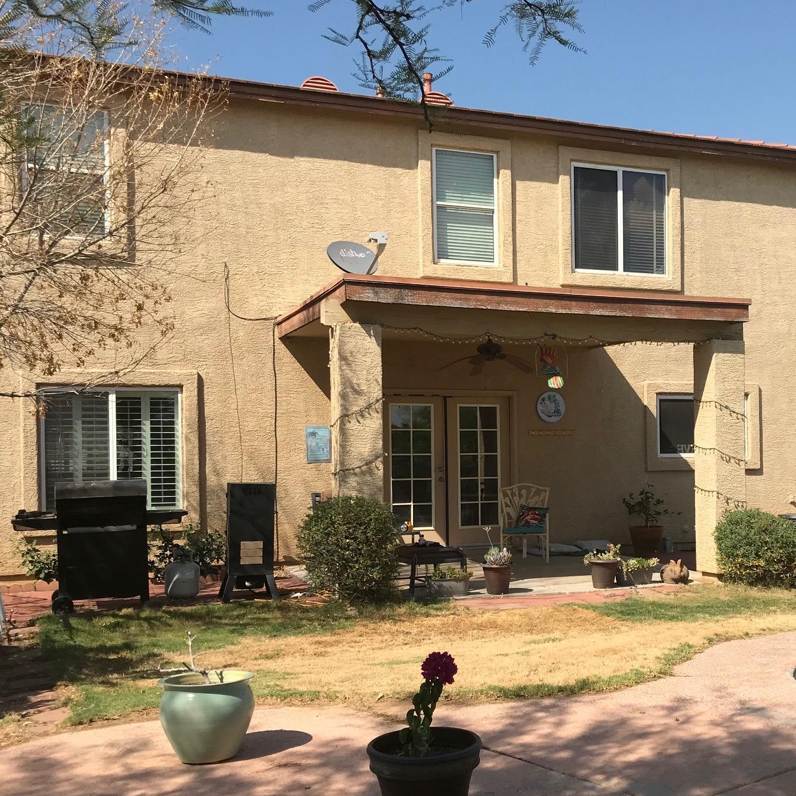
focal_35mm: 40
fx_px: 1041
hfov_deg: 41.1
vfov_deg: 41.7
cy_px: 467
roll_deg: +0.4
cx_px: 553
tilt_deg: -0.7
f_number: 1.8
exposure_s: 1/2457
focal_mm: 3.99
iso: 20
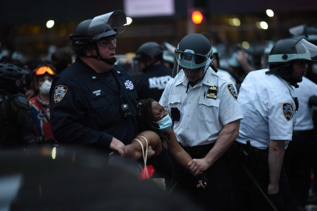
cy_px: 106
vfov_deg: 13.1
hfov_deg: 19.4
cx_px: 158
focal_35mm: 105
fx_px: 925
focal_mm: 105
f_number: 1.4
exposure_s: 1/640
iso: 2000
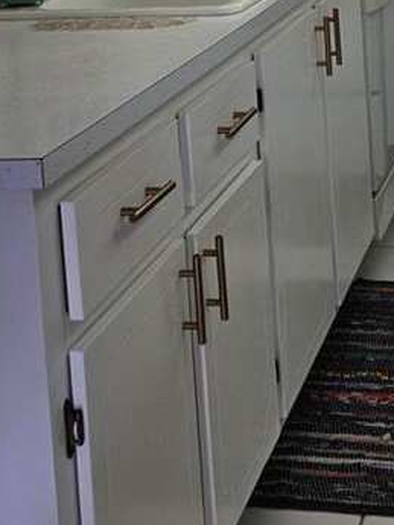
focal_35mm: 71
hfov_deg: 20.2
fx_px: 1077
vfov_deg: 24.6
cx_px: 376
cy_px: -119
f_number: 1.8
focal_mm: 5.4
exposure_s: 1/132
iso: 25
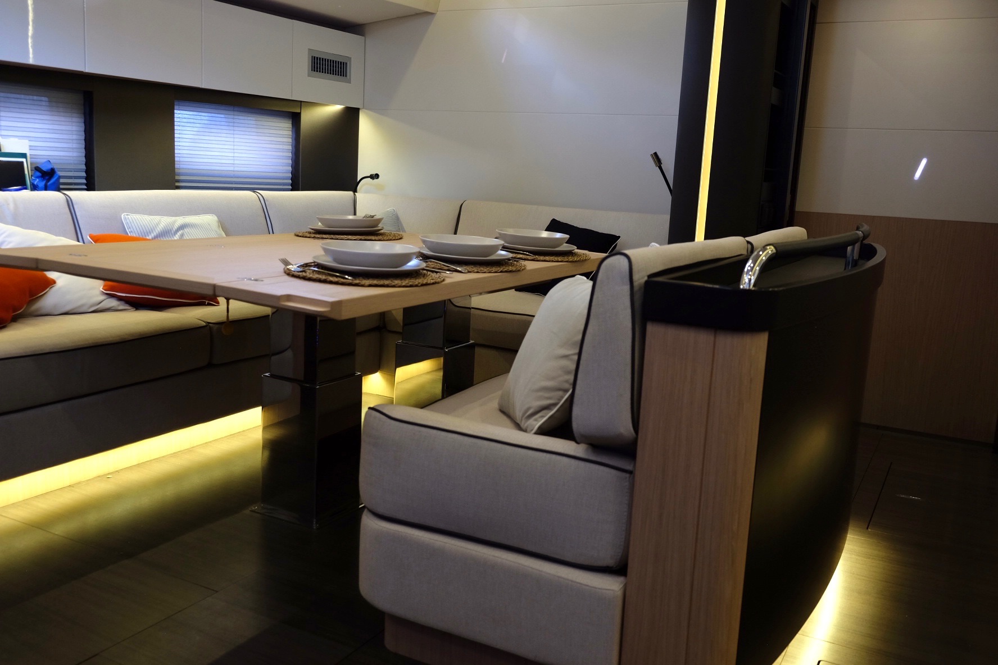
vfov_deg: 42.3
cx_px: 499
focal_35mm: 31
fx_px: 859
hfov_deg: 60.3
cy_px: 332
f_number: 3.2
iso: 400
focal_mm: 20.5
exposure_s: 1/56
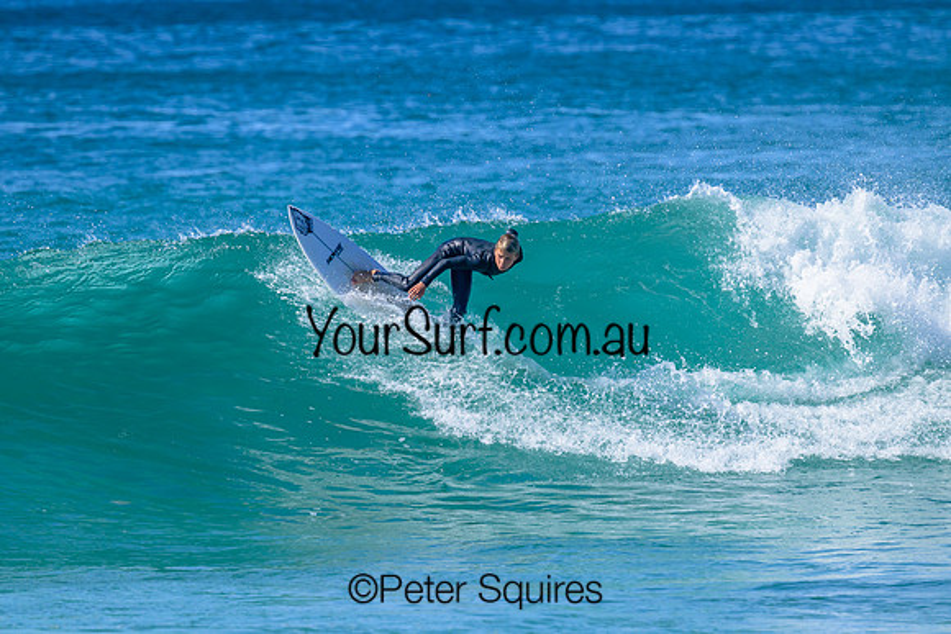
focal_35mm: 640
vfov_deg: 2.1
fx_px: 16910
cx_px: 476
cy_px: 317
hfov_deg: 3.2
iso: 900
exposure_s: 1/2000
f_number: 11
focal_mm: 640
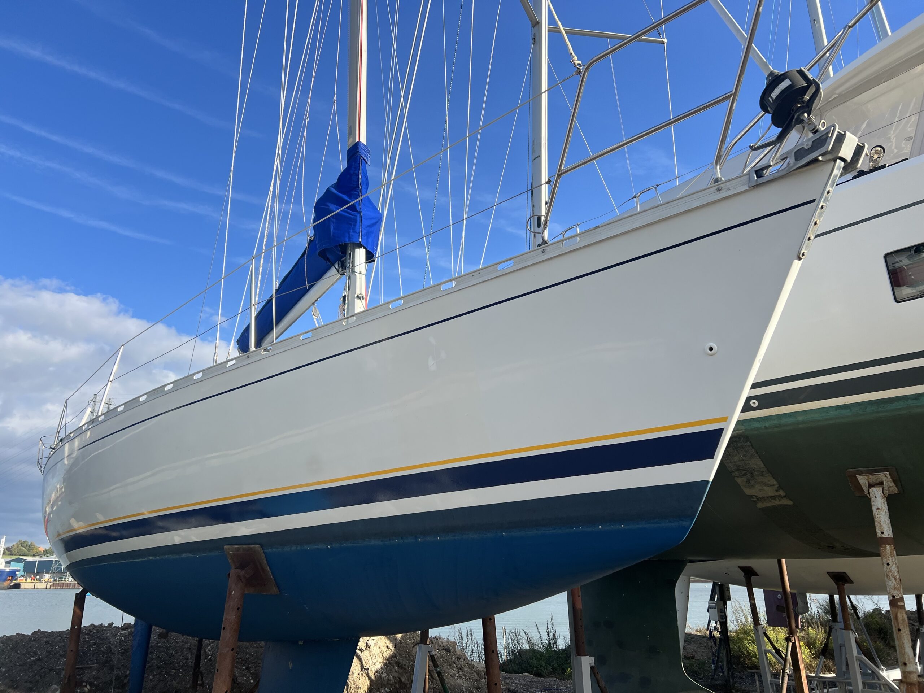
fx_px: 694
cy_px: 346
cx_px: 462
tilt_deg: +17.0
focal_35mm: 26
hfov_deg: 67.3
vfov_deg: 53.1
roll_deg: -0.5
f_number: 1.5
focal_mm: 5.7
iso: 50
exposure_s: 1/2695
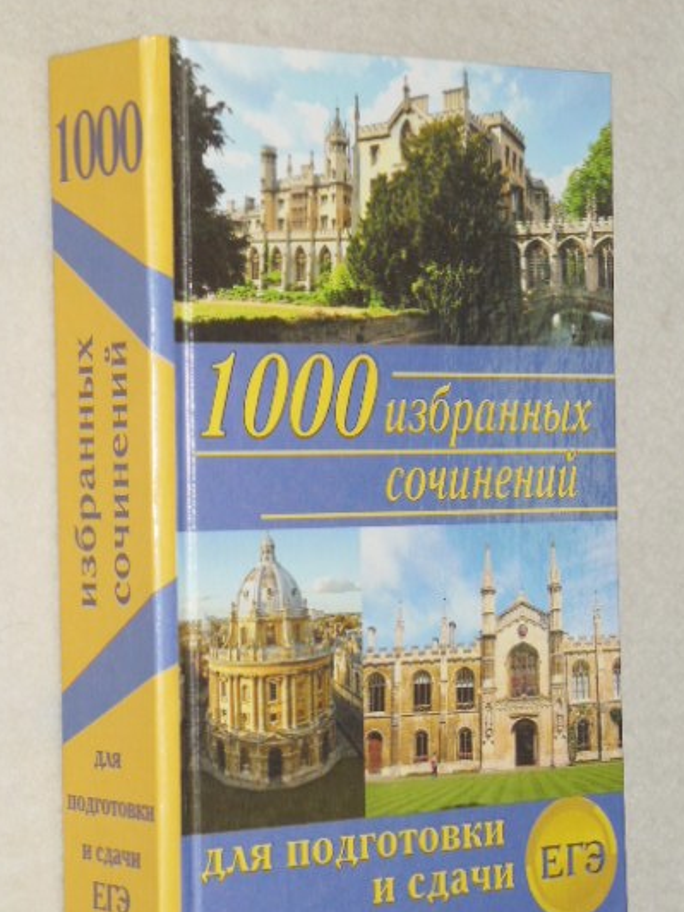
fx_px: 3109
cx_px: 336
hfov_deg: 12.6
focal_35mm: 118
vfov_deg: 16.7
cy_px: 506
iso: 200
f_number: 4.7
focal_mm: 17.5
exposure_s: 1/60
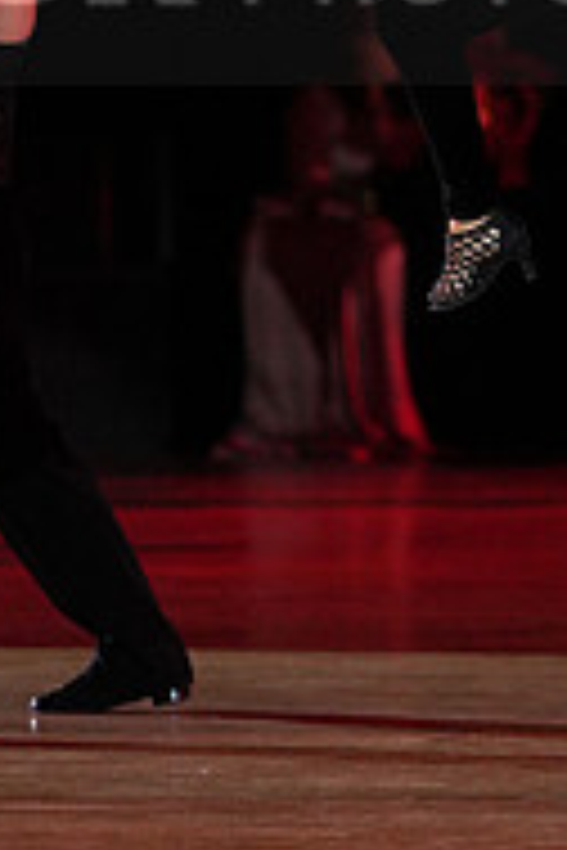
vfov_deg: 3.5
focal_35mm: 585
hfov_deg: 2.3
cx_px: 515
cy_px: -63
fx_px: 13820
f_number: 2.8
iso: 1250
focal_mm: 191
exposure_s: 1/1000
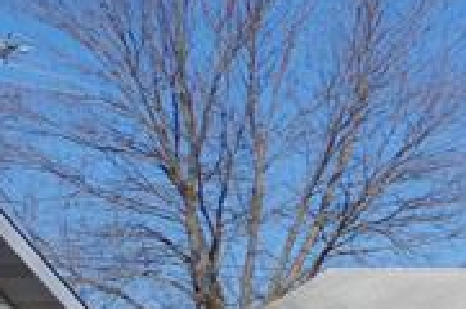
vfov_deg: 7.3
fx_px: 2416
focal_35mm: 187
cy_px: 382
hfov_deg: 9.1
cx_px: 1358
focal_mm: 21.25
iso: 400
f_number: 14
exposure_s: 1/320
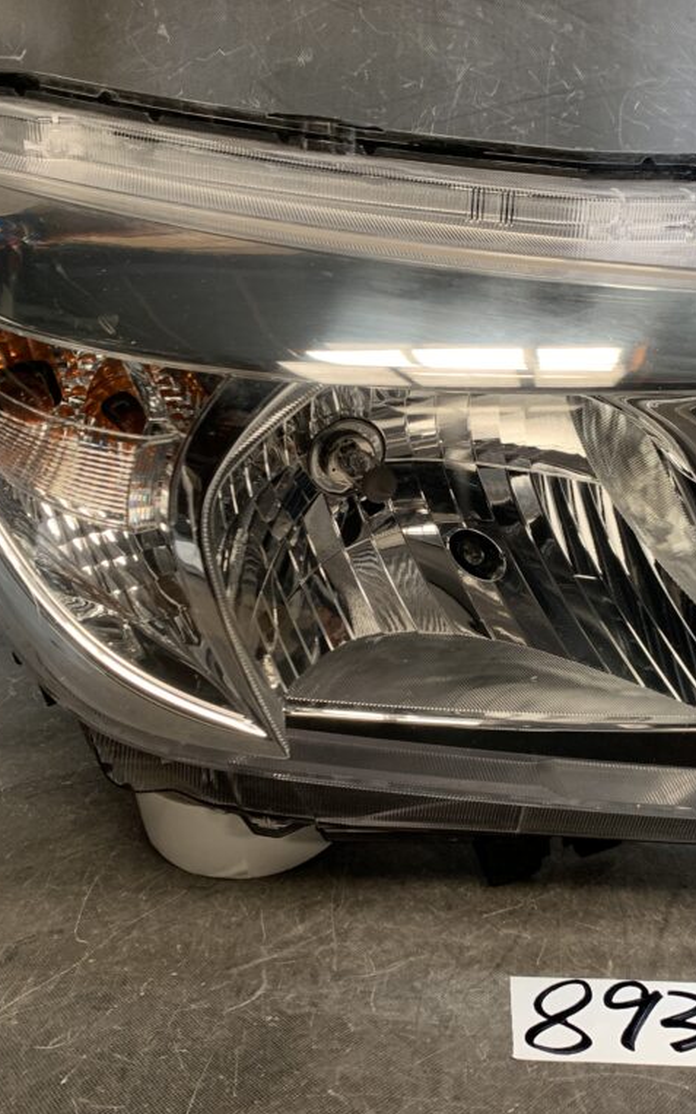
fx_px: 1123
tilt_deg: -19.0
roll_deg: -1.1
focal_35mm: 37
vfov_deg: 52.7
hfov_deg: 34.1
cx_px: 470
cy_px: 559
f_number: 1.8
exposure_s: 1/93
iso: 100
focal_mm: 4.25
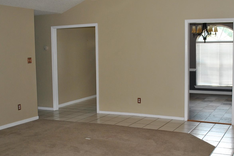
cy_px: 74
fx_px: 306
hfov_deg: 41.5
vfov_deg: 28.7
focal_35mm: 47
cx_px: 150
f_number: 3.5
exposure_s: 1/60
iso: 200
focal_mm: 18
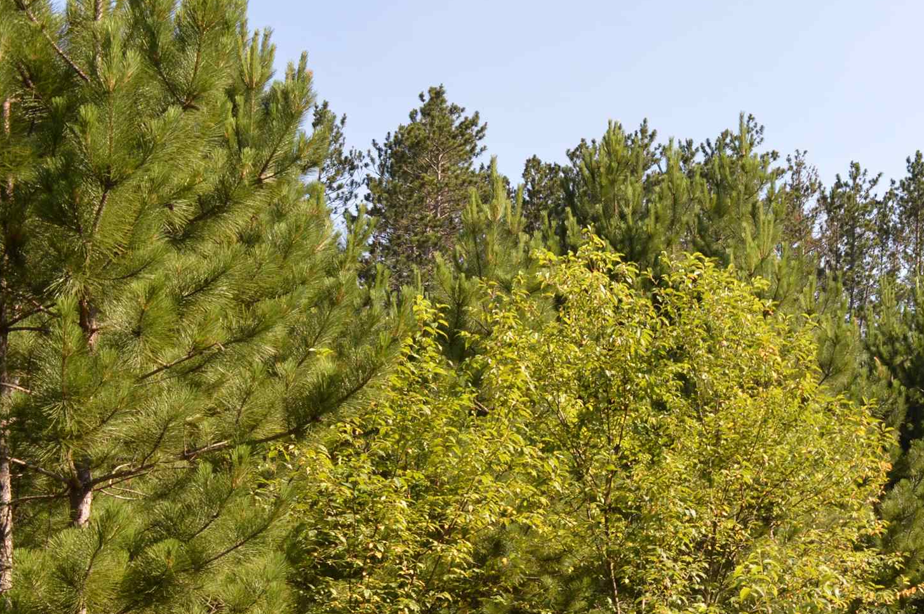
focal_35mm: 57
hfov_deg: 32.0
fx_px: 1461
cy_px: 486
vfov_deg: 23.4
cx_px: 946
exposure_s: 1/200
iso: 100
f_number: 7.1
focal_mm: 18
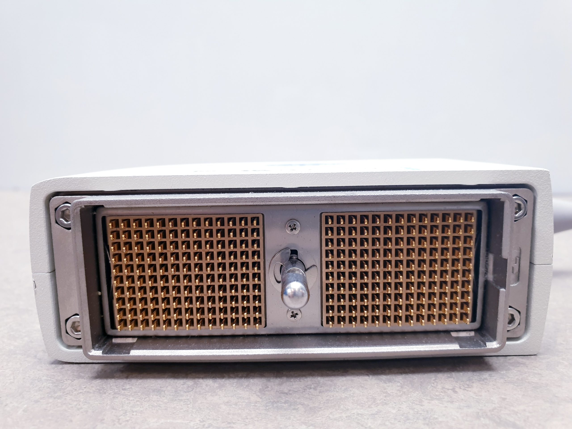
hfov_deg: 67.3
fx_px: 430
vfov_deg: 53.1
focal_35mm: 26
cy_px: 214
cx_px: 286
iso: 125
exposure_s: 1/50
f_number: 2.4
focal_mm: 4.3
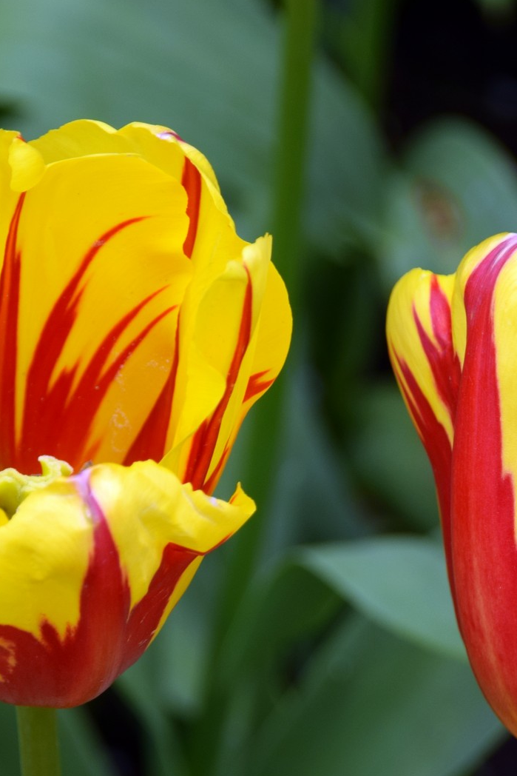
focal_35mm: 402
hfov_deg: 3.4
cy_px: 690
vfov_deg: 5.1
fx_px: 8656
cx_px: 44
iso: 200
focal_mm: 130
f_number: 8
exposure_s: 1/250
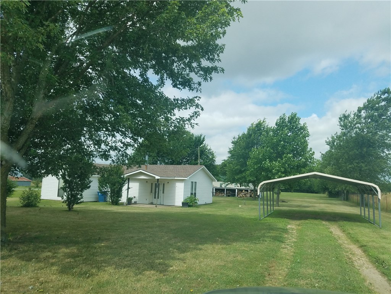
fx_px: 294
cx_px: 196
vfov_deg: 53.1
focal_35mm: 26
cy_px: 147
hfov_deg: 67.3
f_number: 1.7
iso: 50
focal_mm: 4.2
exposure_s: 1/1436
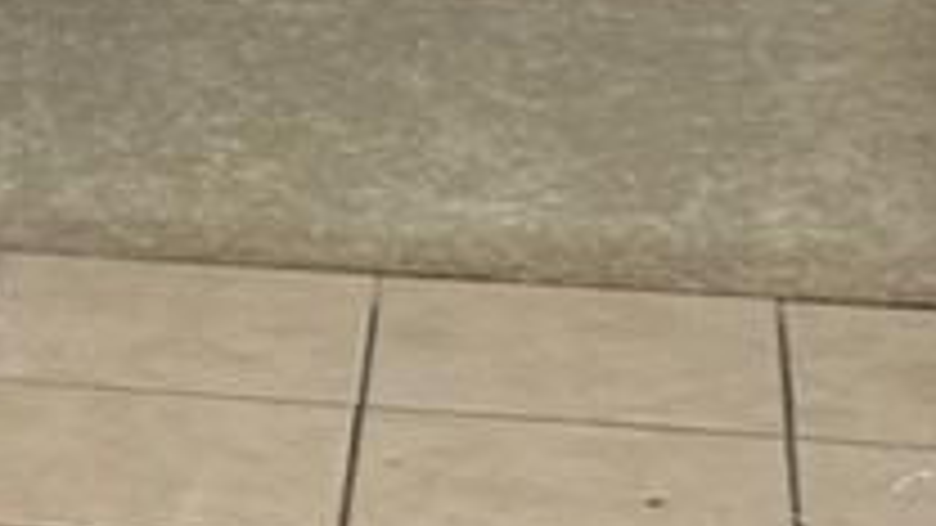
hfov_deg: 10.1
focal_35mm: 181
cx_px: -1418
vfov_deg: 6.6
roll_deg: +5.3
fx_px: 4492
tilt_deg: -12.2
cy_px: -225
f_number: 1.78
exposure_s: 1/60
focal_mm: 6.76
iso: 320
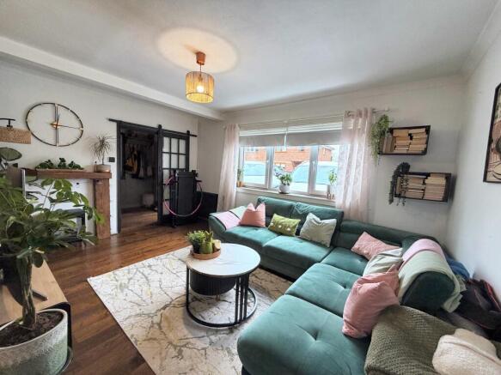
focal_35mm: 14
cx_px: 250
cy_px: 188
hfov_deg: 102.1
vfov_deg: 85.7
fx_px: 203
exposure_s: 1/121
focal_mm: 2.22
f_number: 2.2
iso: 250
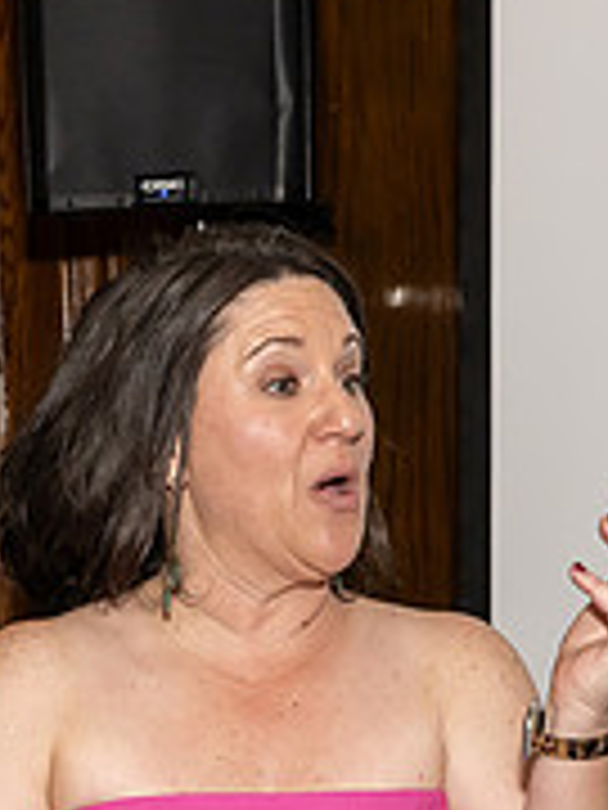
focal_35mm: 119
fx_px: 2787
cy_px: 899
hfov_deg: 12.4
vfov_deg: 16.1
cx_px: 126
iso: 640
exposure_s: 1/250
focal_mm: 26.5
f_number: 8
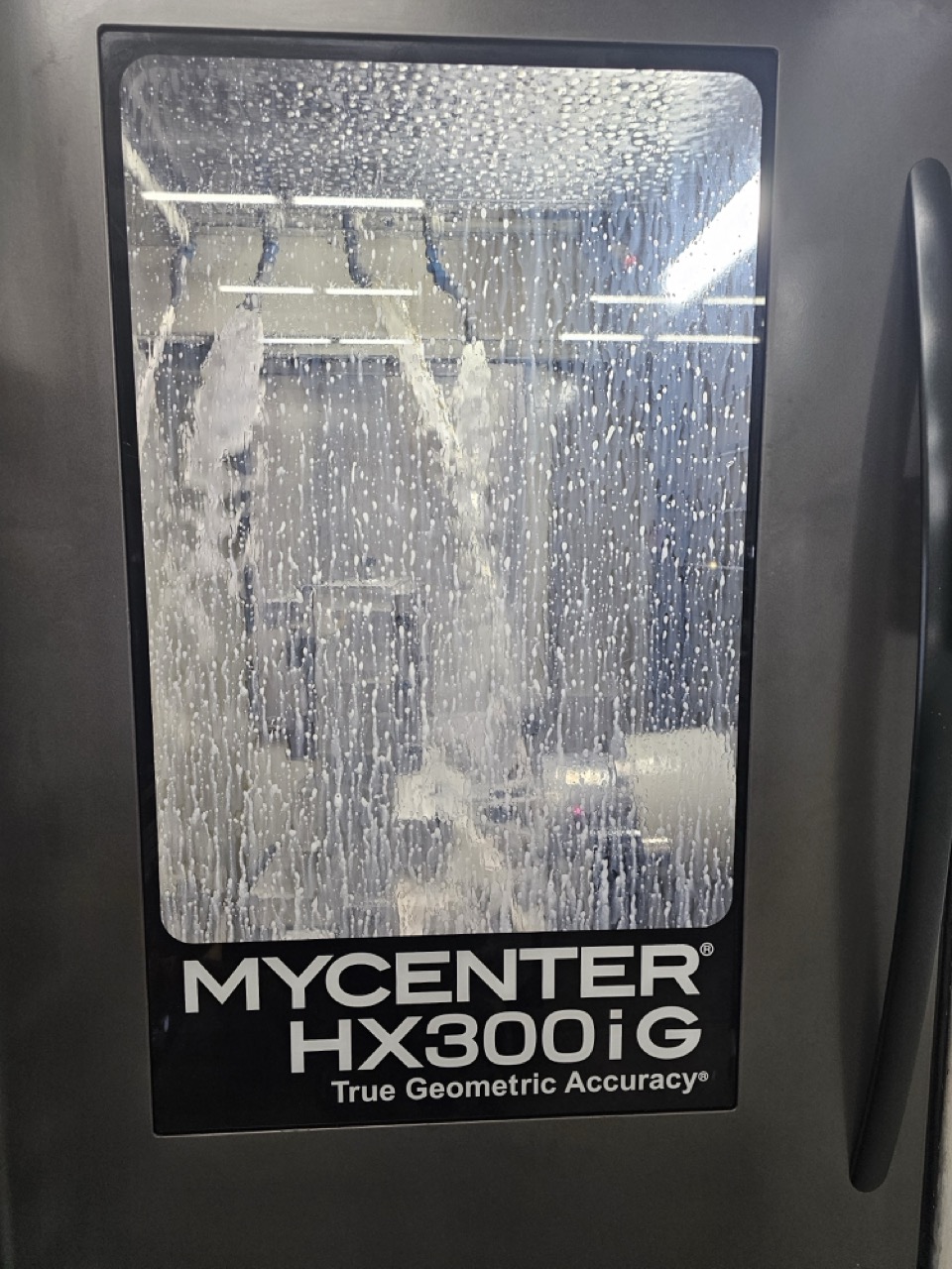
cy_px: 634
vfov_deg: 73.9
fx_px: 843
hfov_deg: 58.9
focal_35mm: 23
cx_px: 476
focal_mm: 6.3
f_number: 1.7
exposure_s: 1/120
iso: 250
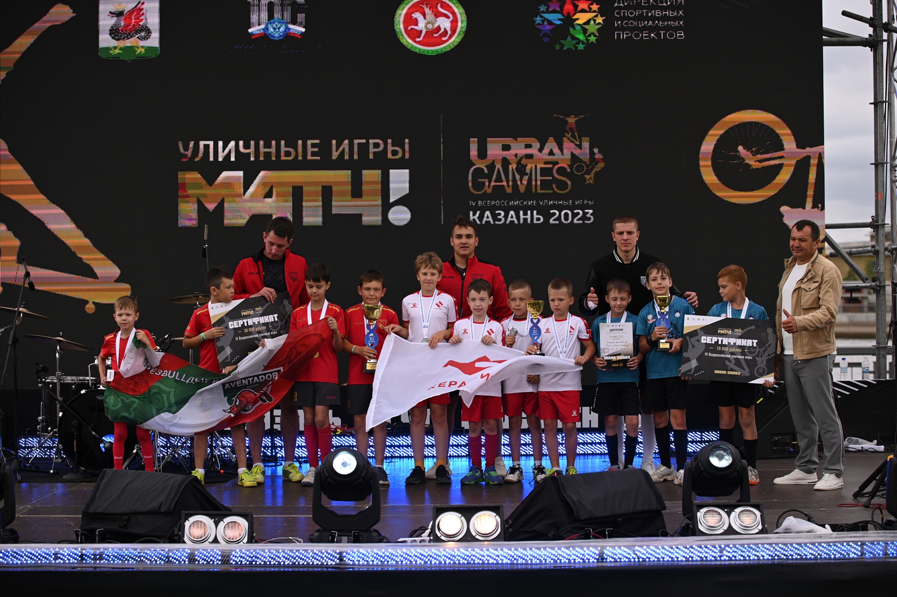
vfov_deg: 19.4
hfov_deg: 28.9
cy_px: 298
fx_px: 1743
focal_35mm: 70
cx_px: 448
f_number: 3.5
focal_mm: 70
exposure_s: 1/1250
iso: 200
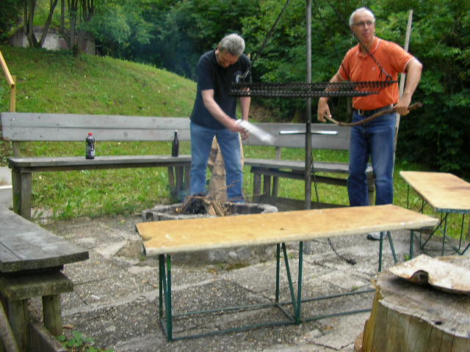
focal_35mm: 38
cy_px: 176
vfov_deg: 37.7
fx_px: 516
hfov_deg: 49.0
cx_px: 235
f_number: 2.9
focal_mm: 5.8
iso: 50
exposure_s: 1/110
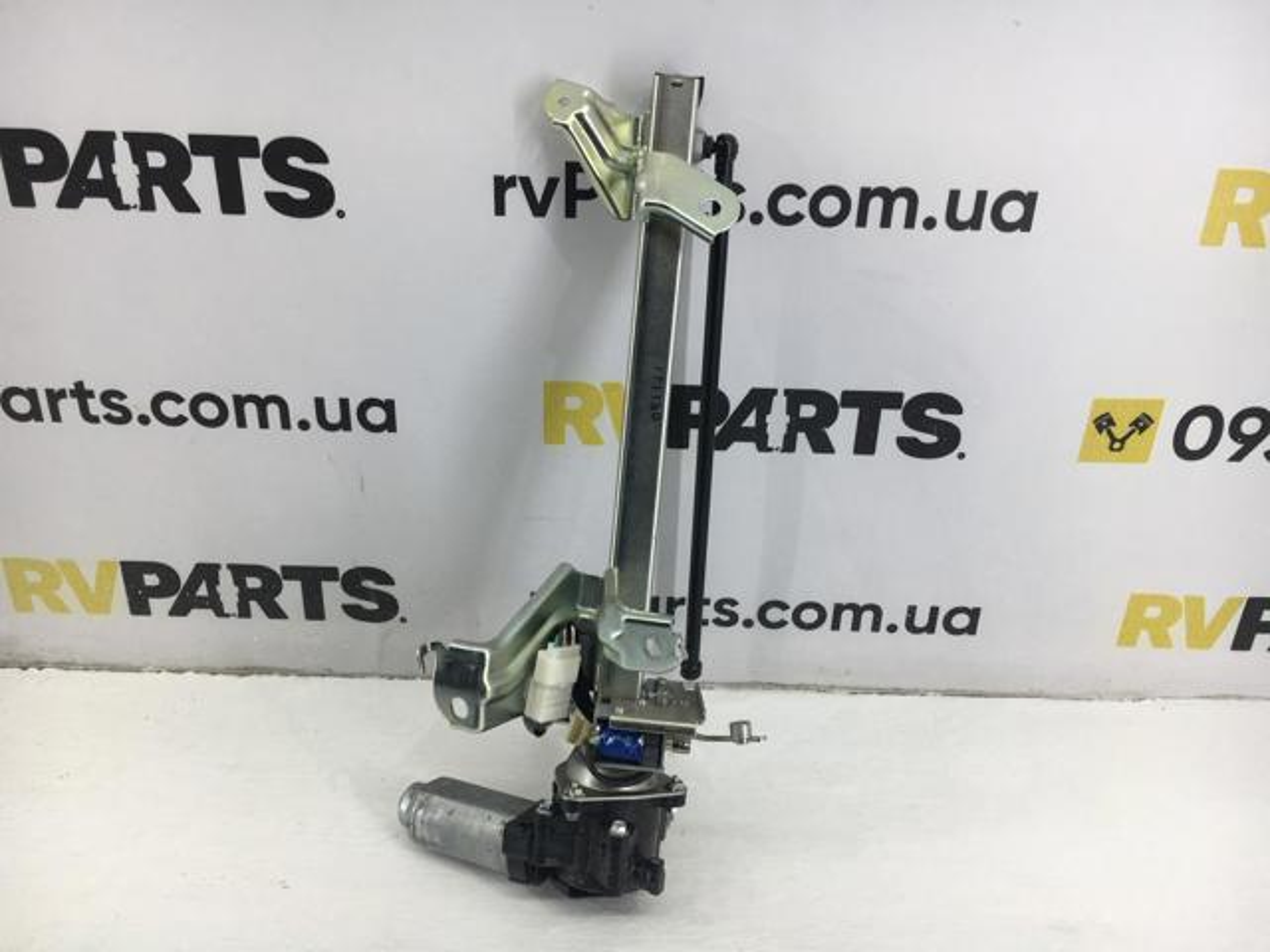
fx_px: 1064
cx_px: 635
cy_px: 476
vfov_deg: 48.2
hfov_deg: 61.7
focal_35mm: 29
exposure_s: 1/100
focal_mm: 4.15
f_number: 2.2
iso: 40
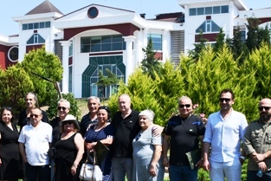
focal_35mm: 69
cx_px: 52
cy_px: 150
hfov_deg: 28.6
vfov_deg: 19.5
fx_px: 520
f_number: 8
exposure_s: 1/250
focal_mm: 18
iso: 100
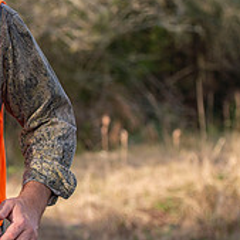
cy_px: 95
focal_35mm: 239
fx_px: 1875
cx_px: -101
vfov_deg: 7.3
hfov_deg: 7.2
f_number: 5
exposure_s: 1/500
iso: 200
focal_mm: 82
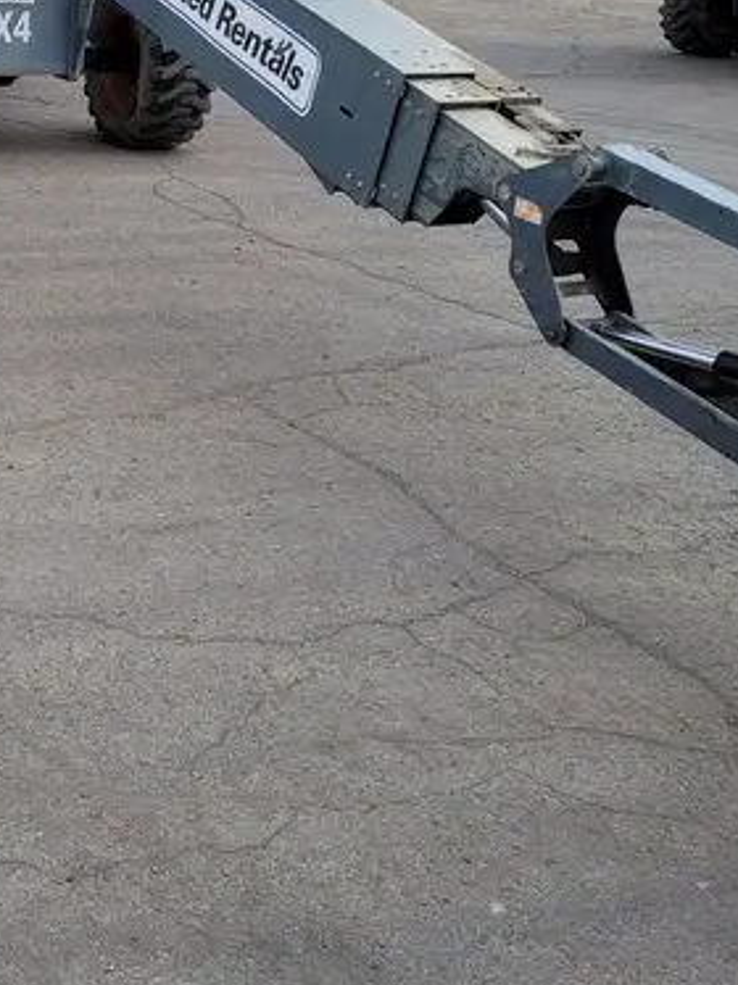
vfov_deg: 37.2
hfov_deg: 27.4
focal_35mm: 51
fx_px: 1451
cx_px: 53
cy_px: 349
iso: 40
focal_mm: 5.4
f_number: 1.8
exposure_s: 1/1920
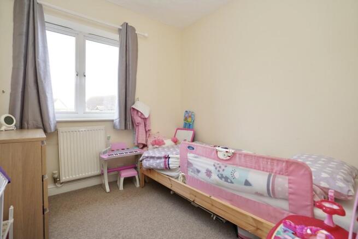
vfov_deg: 73.8
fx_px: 159
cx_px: 179
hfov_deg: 96.7
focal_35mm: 16
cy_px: 120
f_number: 4
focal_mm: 16
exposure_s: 1/160
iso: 1000
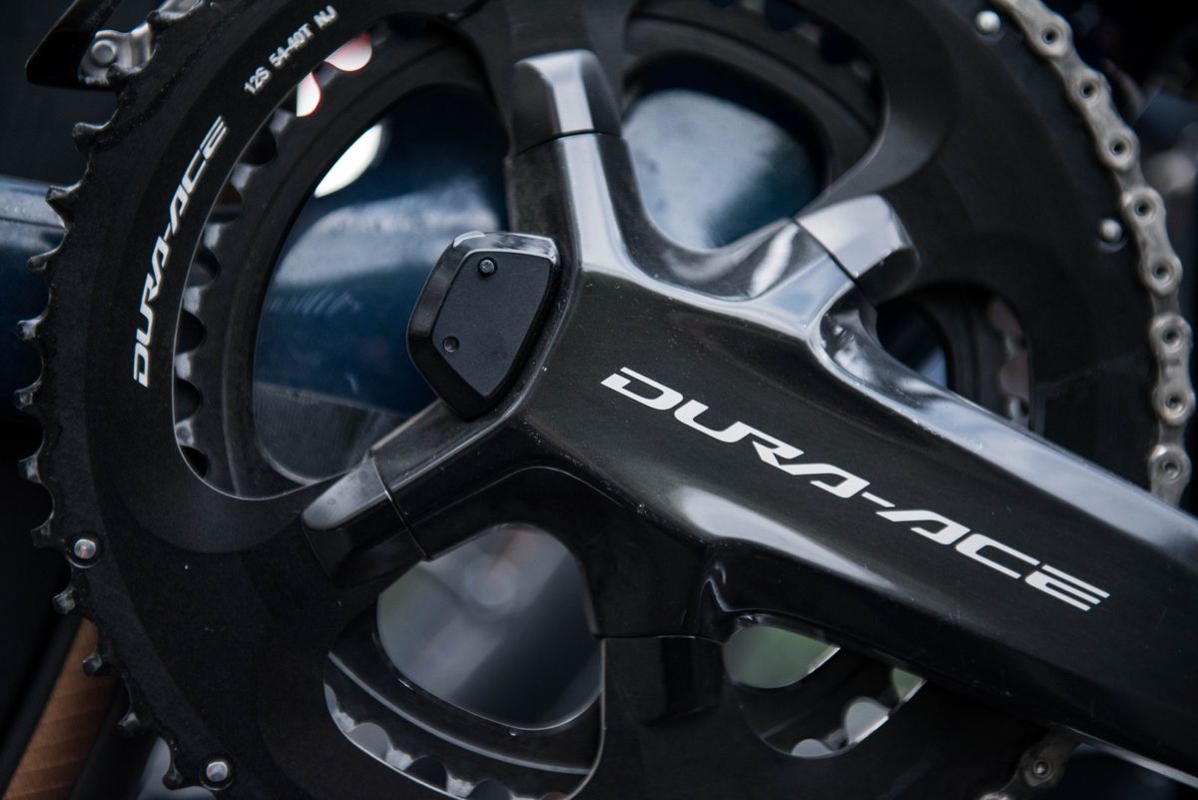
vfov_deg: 19.5
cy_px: 400
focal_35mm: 70
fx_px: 2330
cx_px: 599
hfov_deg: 28.8
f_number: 3.2
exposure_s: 1/2000
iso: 1000
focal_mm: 70
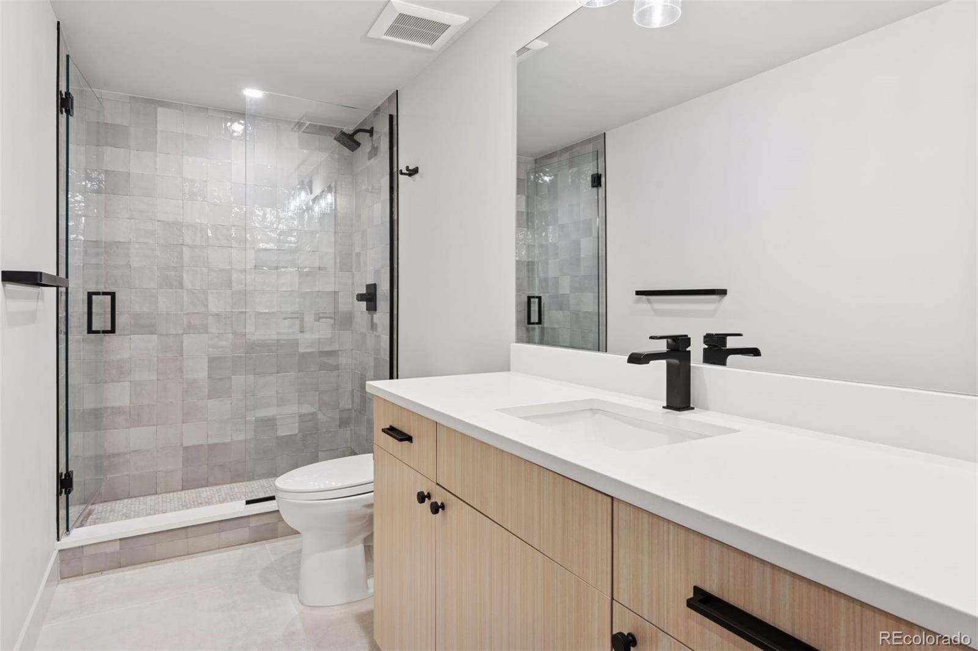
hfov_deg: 81.2
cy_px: 326
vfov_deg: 59.5
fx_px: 570
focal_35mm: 21
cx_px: 489
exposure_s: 1/10
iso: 400
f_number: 10
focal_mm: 21
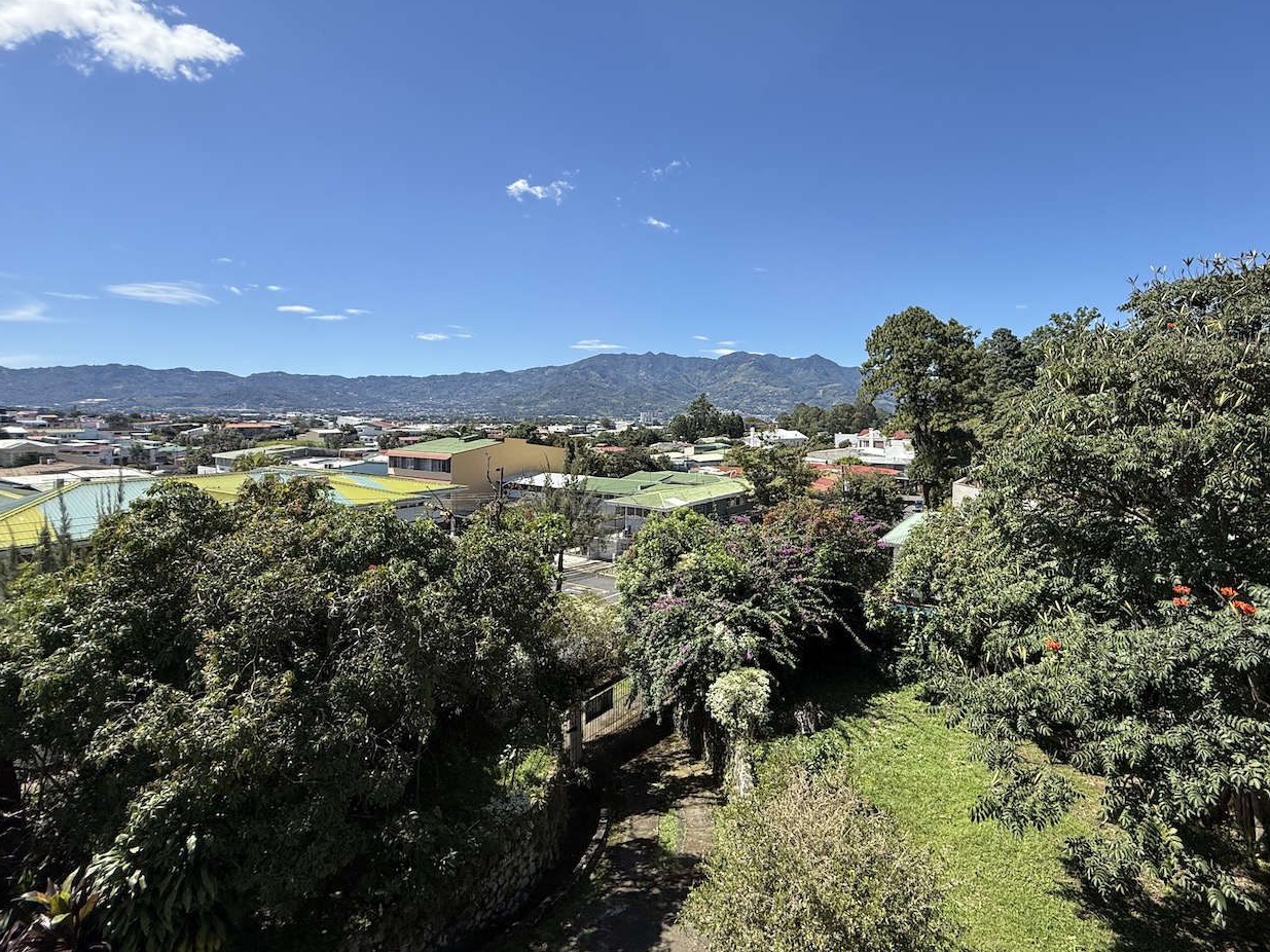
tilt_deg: +0.1
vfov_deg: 74.4
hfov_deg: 90.3
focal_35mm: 17
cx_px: 734
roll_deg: -0.8
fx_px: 624
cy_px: 418
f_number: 2.2
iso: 50
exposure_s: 1/1656
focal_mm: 2.22
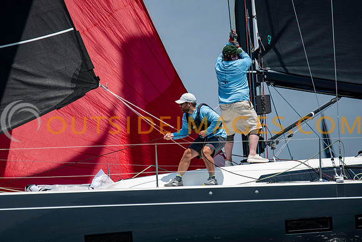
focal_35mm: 450
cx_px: 181
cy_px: 121
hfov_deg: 4.6
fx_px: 4526
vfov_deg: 3.1
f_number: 4
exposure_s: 1/4000
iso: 200
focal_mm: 300
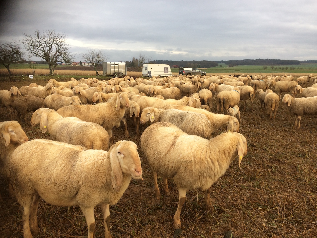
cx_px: 158
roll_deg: +0.9
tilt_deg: -13.1
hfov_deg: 61.7
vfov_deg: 48.2
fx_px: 266
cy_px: 119
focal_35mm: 29
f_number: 2.2
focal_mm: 4.15
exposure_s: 1/214
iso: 32
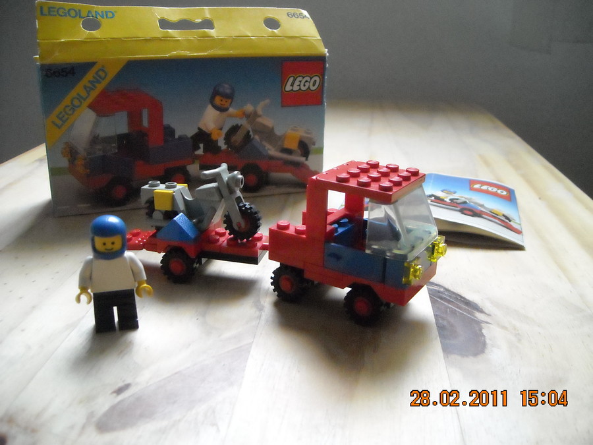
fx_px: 600
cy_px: 222
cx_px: 296
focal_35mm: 35
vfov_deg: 40.7
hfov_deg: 52.6
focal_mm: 5.7
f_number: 2.8
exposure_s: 1/74
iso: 800
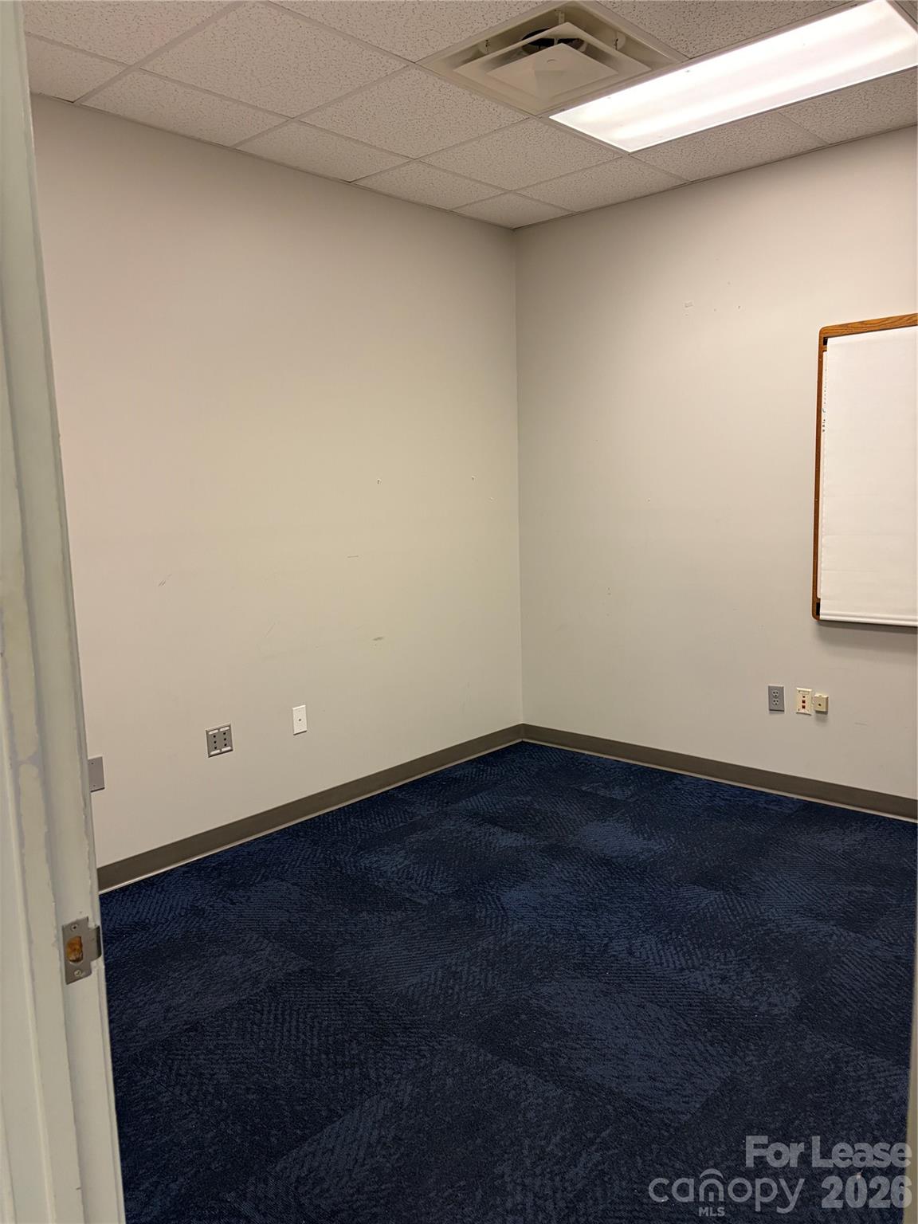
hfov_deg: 53.1
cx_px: 459
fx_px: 919
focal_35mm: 26
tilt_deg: -9.0
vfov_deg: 67.3
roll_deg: +1.2
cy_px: 612
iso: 250
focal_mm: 5.96
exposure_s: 1/60
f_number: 1.6
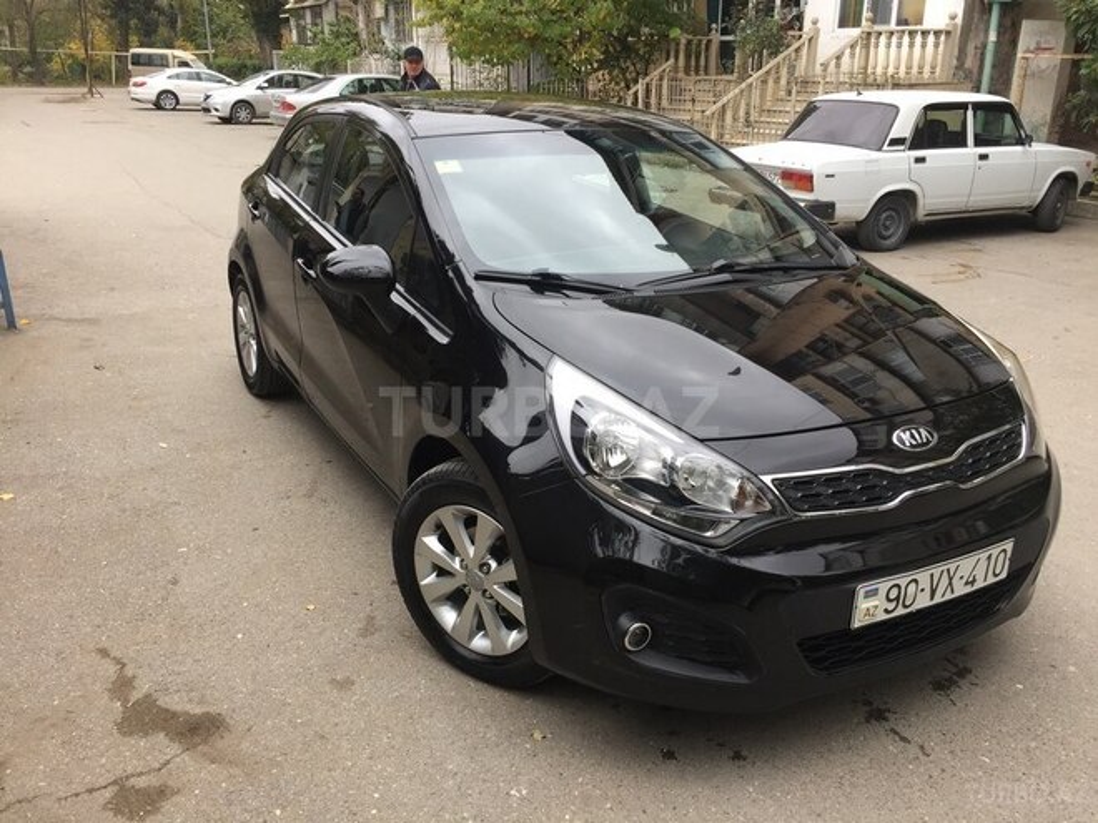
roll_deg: -1.6
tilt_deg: -20.2
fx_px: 920
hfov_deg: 61.7
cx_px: 549
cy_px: 412
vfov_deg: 48.2
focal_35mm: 29
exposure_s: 1/100
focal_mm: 4.15
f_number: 2.2
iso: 32
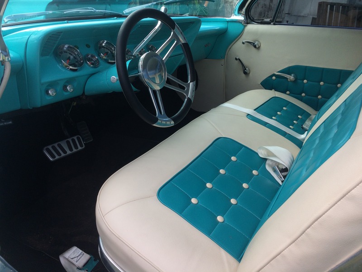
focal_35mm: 29
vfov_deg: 48.2
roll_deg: -3.3
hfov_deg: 61.7
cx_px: 181
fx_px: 303
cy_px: 136
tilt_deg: -23.6
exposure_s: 1/494
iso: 32
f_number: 2.2
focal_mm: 4.15
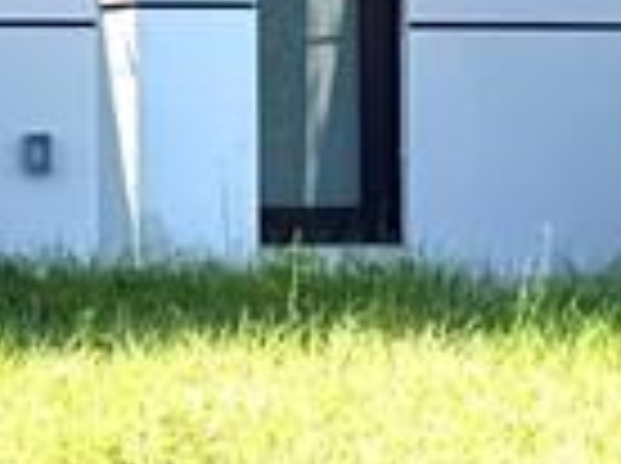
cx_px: 104
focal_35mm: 357
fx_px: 6393
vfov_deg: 4.1
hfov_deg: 5.6
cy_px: -68
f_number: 1.78
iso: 80
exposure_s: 1/2865
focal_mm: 6.76
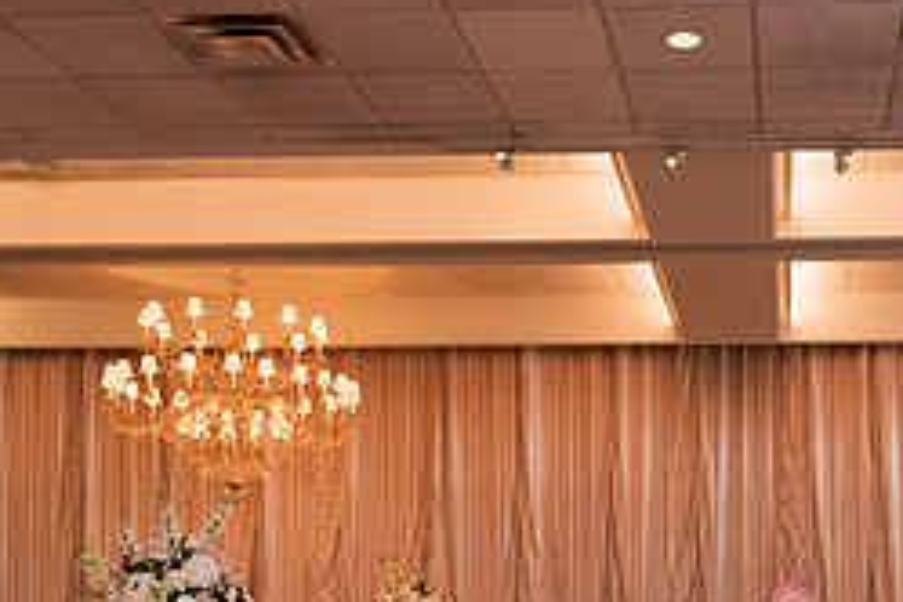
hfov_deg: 34.0
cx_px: 725
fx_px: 1430
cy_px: 622
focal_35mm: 57
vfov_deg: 22.7
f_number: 2.8
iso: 2000
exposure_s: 1/100
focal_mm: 24
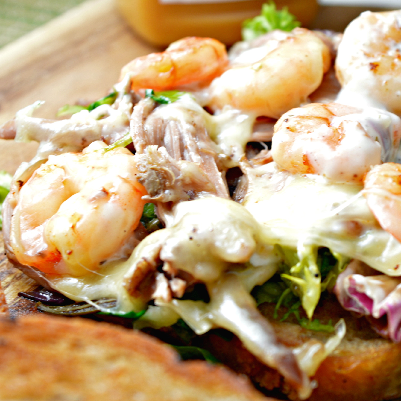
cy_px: 205
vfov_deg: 16.0
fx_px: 1424
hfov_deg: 16.0
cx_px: 261
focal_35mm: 109
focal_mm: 55
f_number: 5.6
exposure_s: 1/20
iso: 100
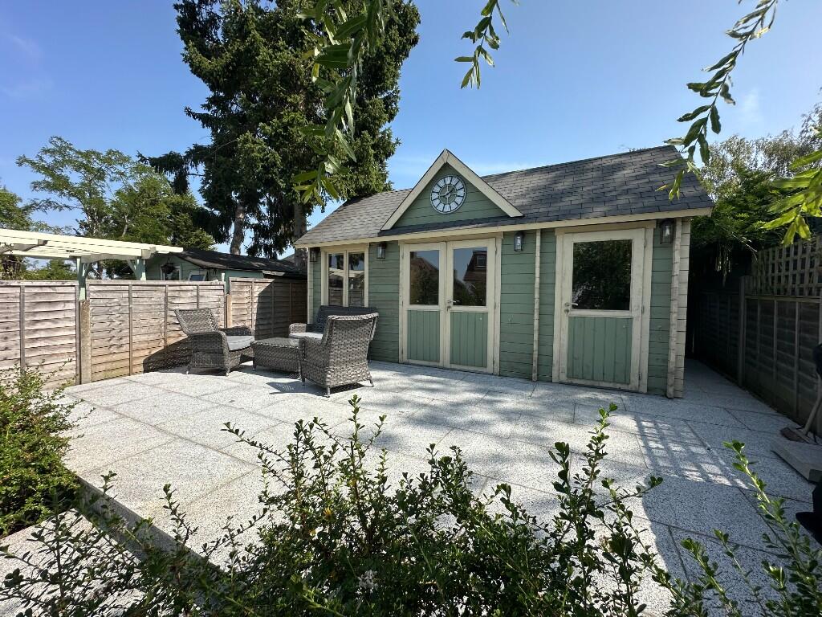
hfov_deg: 102.1
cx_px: 411
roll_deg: -0.5
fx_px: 332
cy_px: 308
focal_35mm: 14
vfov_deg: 85.7
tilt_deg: -2.5
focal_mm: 2.22
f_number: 2.2
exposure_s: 1/1135
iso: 50
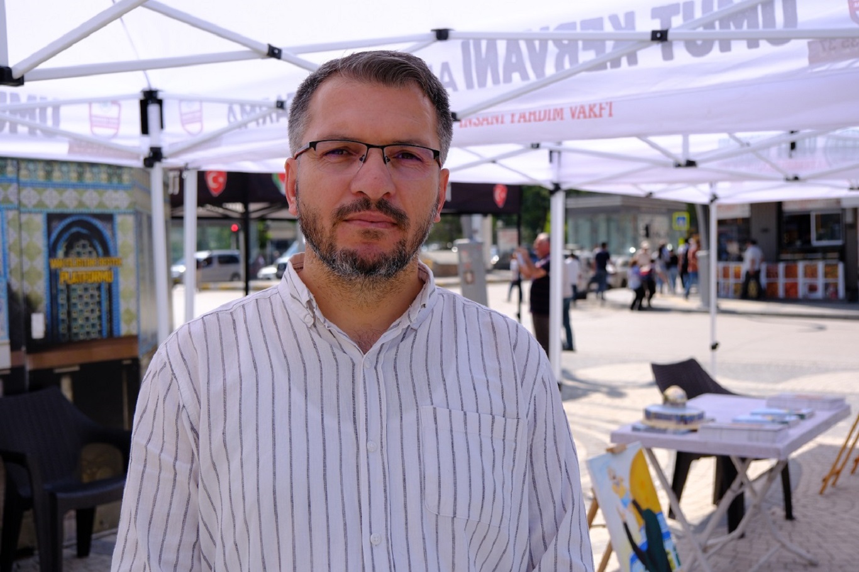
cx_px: 430
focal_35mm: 39
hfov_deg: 49.6
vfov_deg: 34.2
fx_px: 930
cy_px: 286
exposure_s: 1/2000
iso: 400
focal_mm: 26
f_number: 4
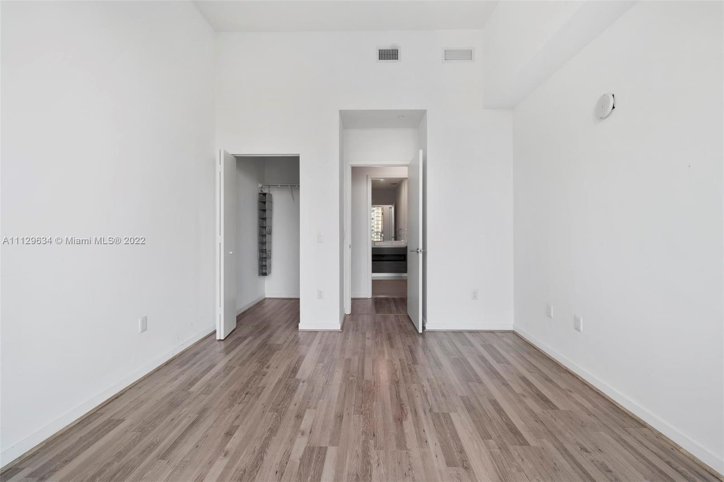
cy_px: 241
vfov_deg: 77.3
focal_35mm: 15
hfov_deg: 100.4
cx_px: 362
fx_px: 302
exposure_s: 1/1.43
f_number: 8
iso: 200
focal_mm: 15
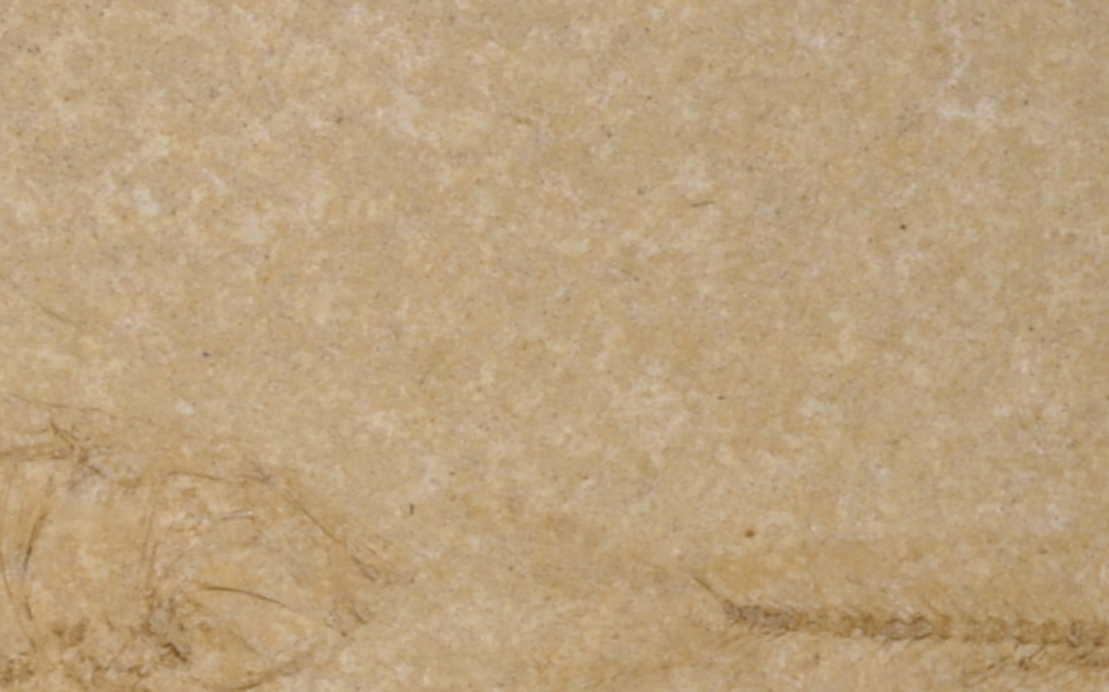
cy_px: 1190
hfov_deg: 6.1
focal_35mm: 346
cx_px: 17
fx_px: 10455
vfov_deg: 3.8
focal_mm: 60
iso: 200
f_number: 36
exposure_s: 1/15
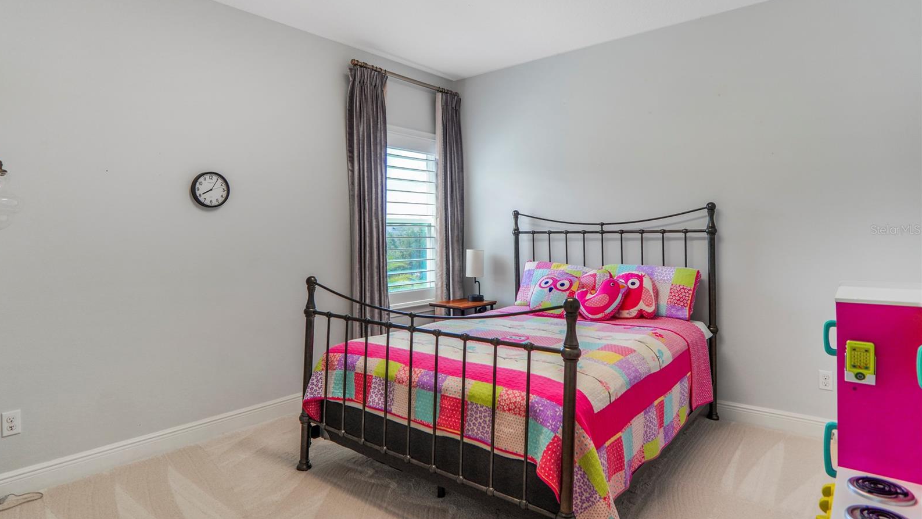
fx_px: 465
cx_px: 458
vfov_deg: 58.2
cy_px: 230
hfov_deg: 89.6
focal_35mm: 19
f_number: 2.8
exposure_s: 1/60
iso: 100
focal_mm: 12
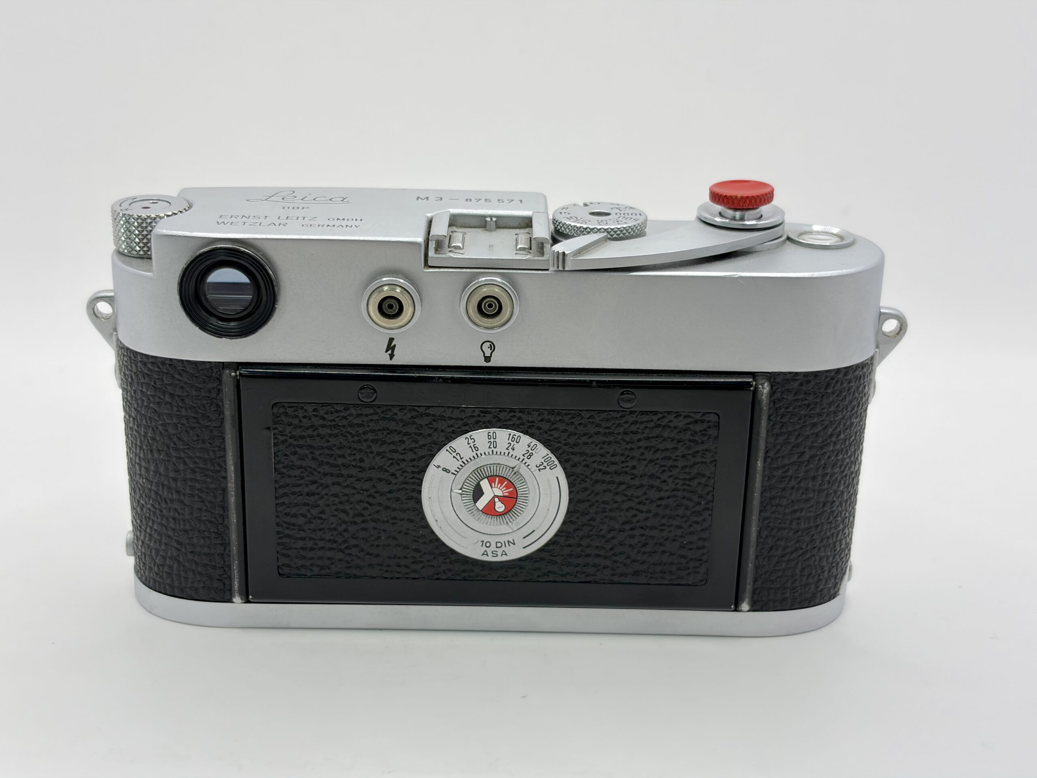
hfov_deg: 36.8
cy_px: 389
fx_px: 1558
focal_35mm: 52
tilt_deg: -21.9
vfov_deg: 28.0
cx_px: 518
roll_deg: -0.3
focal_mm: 5.96
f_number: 1.6
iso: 25
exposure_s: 1/154
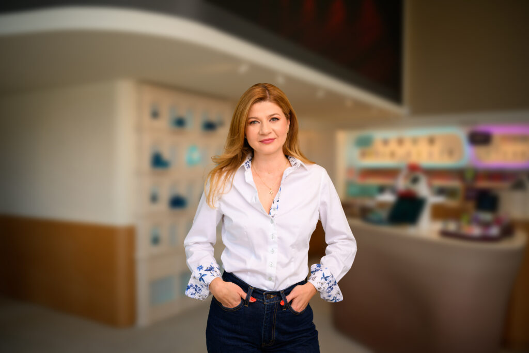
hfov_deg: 61.9
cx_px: 264
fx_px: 441
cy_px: 176
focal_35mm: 30
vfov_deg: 43.6
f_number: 2.8
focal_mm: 30
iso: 200
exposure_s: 1/1250
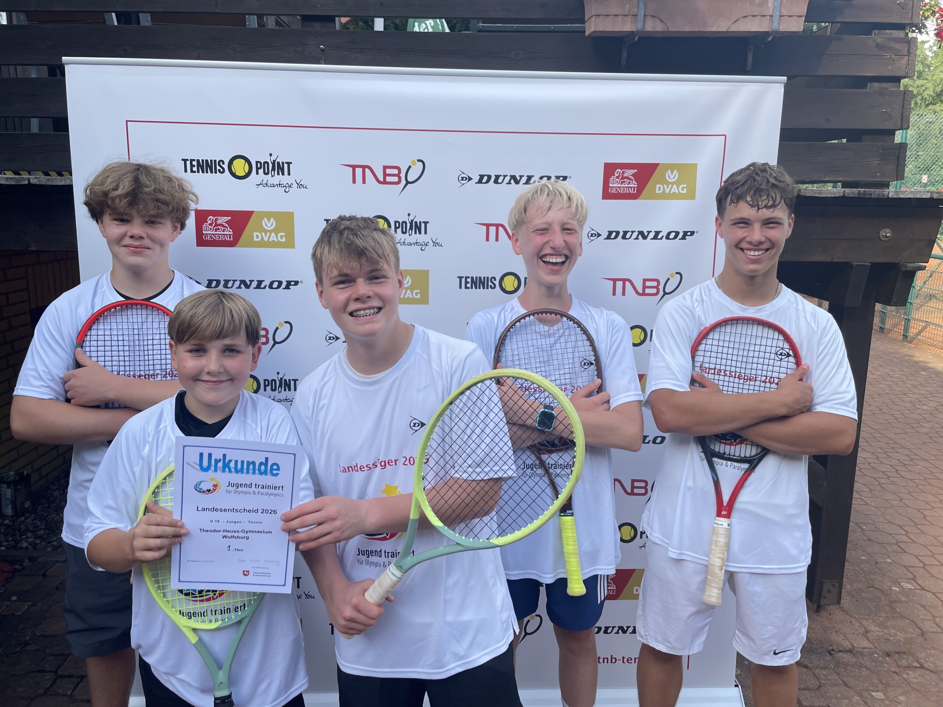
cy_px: 354
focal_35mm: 26
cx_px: 472
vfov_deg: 53.1
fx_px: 708
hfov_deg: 67.3
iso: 32
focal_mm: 4.2
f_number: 1.6
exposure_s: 1/947
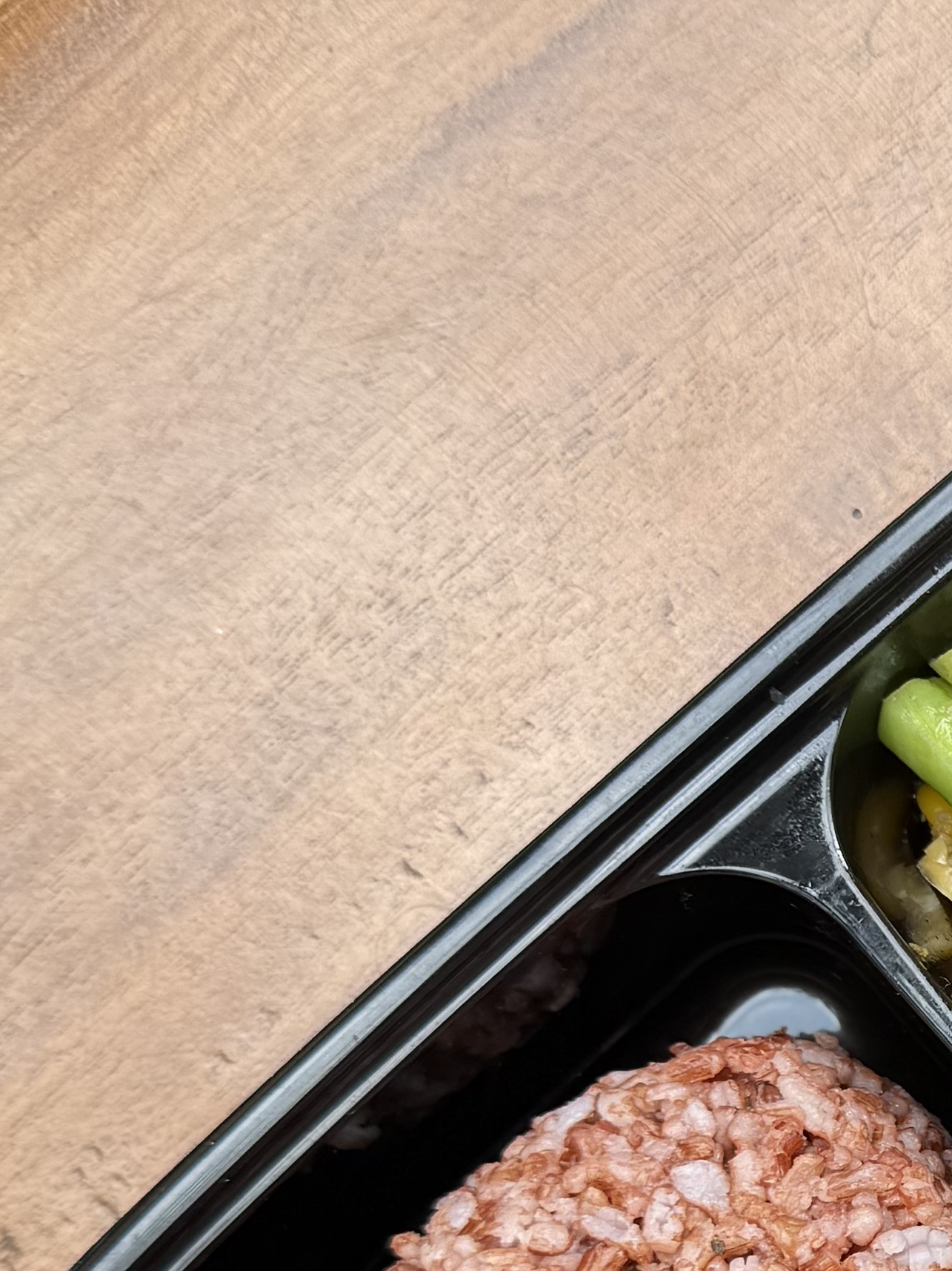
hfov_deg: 16.8
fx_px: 2934
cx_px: 1417
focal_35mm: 80
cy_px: 1171
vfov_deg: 23.7
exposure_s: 1/461
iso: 80
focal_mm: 6.76
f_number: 1.78
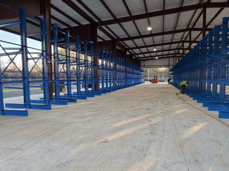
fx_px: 146
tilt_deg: -4.5
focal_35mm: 22
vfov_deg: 61.1
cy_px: 88
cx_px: 133
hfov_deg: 75.8
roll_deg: +0.5
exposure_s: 1/121
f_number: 2.2
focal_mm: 2.22
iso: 125
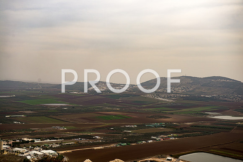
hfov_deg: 36.2
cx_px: 122
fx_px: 371
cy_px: 81
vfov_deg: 24.6
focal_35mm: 55
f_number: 3.5
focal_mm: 55
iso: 100
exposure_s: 1/800
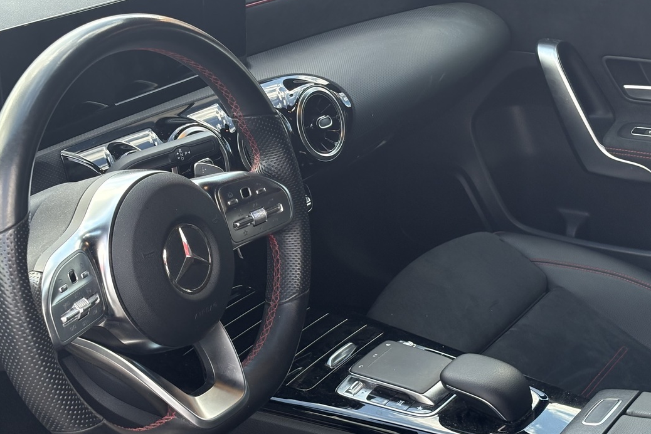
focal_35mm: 75
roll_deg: -2.9
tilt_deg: -24.1
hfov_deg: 27.0
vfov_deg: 18.2
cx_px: 328
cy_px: 221
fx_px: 1356
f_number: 1.6
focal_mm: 5.96
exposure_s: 1/242
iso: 80
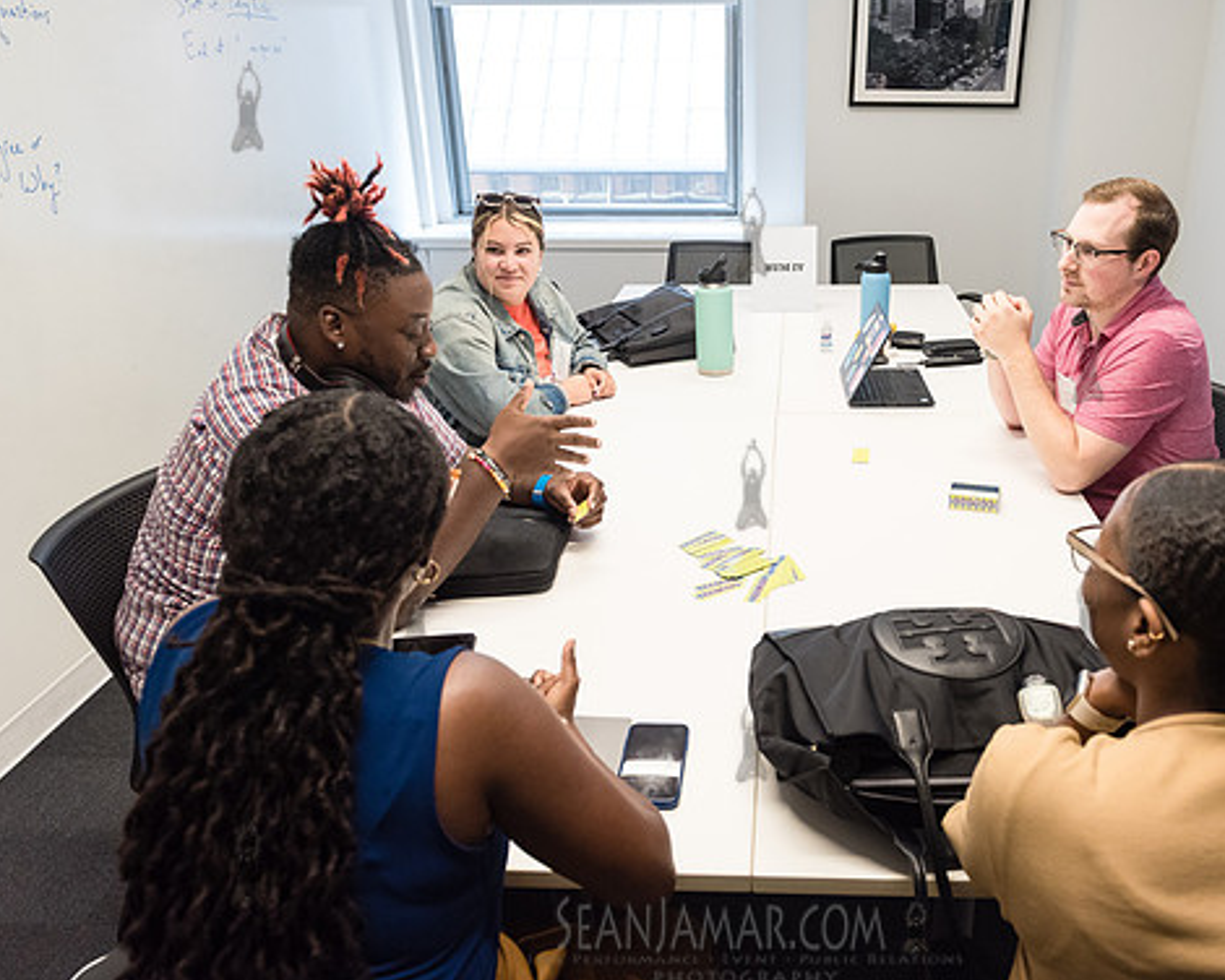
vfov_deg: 51.5
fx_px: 1015
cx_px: 751
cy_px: 483
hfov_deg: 61.5
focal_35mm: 28
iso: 2500
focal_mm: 24
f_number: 4.5
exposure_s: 1/250
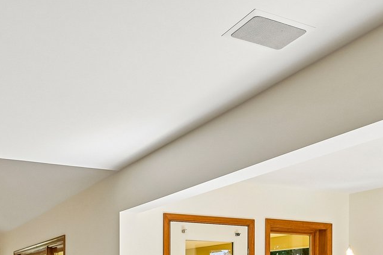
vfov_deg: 27.1
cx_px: 132
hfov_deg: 43.1
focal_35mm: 45
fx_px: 479
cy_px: 288
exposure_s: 1/20
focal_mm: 14
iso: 100
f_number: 8
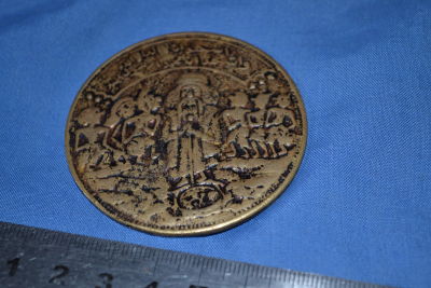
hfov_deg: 24.6
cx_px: 216
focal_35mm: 82
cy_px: 144
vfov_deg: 16.6
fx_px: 988
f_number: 5.6
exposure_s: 1/60
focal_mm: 55
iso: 400
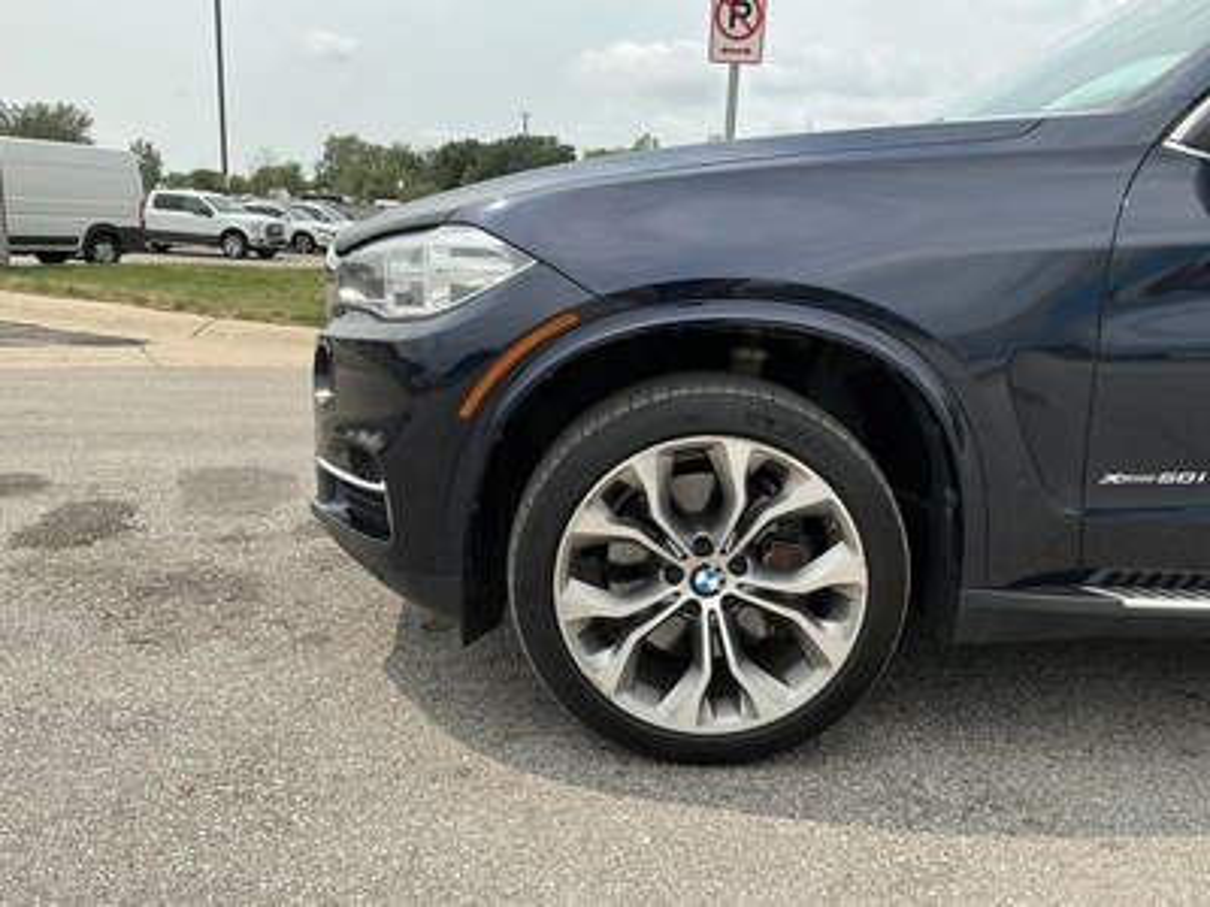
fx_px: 979
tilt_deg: -10.8
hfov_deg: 63.4
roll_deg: -2.1
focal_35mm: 28
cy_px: 454
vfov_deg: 49.7
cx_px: 605
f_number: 1.8
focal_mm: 3
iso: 25
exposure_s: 1/1848
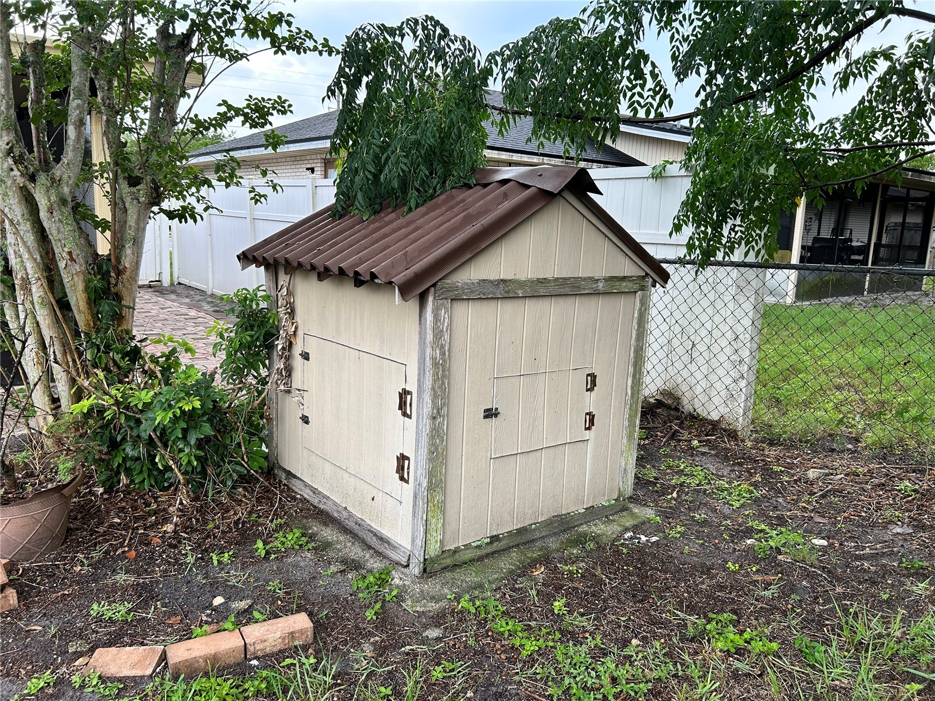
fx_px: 702
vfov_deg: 53.1
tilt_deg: -9.8
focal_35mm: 26
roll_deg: -2.2
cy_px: 350
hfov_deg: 67.3
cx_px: 468
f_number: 1.5
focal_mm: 5.7
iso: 50
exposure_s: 1/360
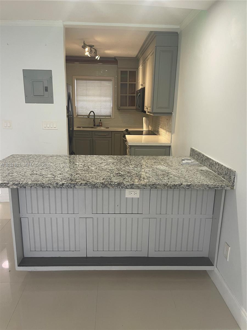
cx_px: 124
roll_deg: -1.3
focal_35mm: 25
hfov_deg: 54.9
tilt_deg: -15.5
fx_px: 238
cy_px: 165
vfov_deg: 69.4
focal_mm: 5.1
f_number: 1.6
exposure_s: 1/60
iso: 100
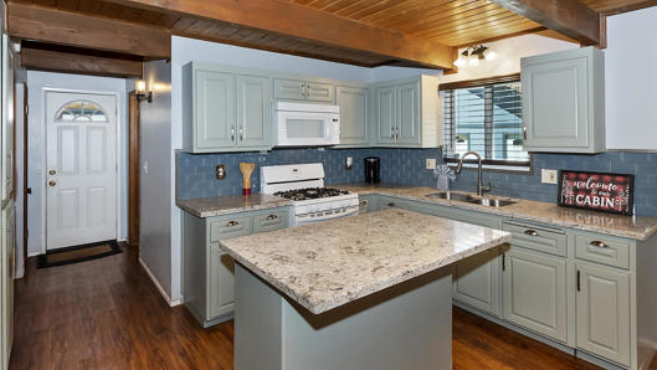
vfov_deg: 57.5
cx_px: 329
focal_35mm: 19
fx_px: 331
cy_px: 133
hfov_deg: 89.5
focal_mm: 10
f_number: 8
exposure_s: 1/30
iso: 400
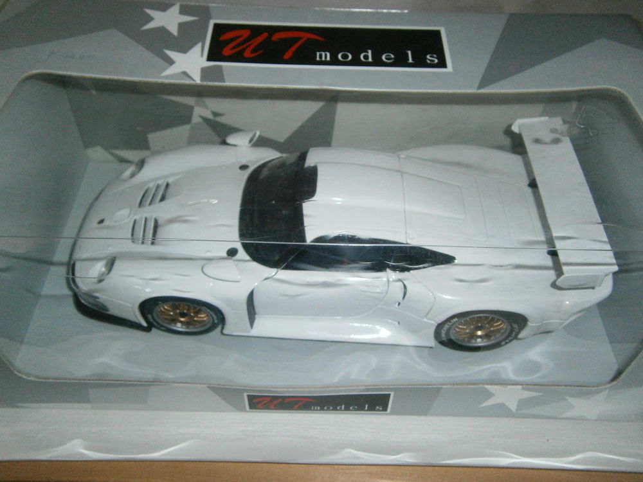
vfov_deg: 45.4
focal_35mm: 31
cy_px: 241
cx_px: 322
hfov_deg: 58.4
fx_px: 576
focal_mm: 5.5
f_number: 2.9
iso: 400
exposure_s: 1/250
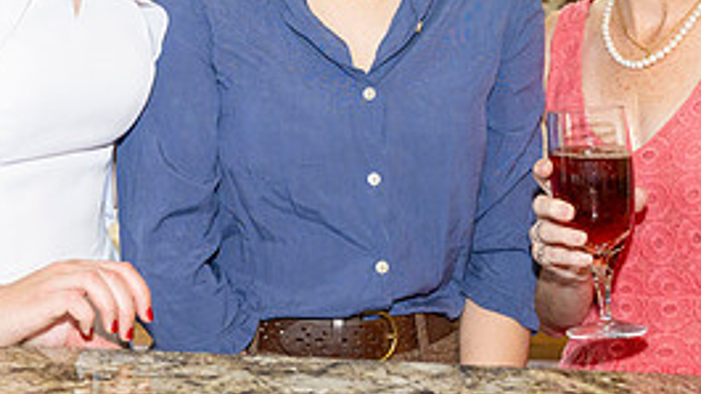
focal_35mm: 85
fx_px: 1580
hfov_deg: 25.0
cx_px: 349
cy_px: -30
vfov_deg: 13.9
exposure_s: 1/125
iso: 800
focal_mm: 37
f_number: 5.6
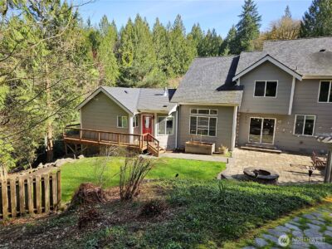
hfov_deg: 73.9
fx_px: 221
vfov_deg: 58.9
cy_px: 124
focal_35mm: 23
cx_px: 166
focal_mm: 5.4
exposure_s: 1/562
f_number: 1.8
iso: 25
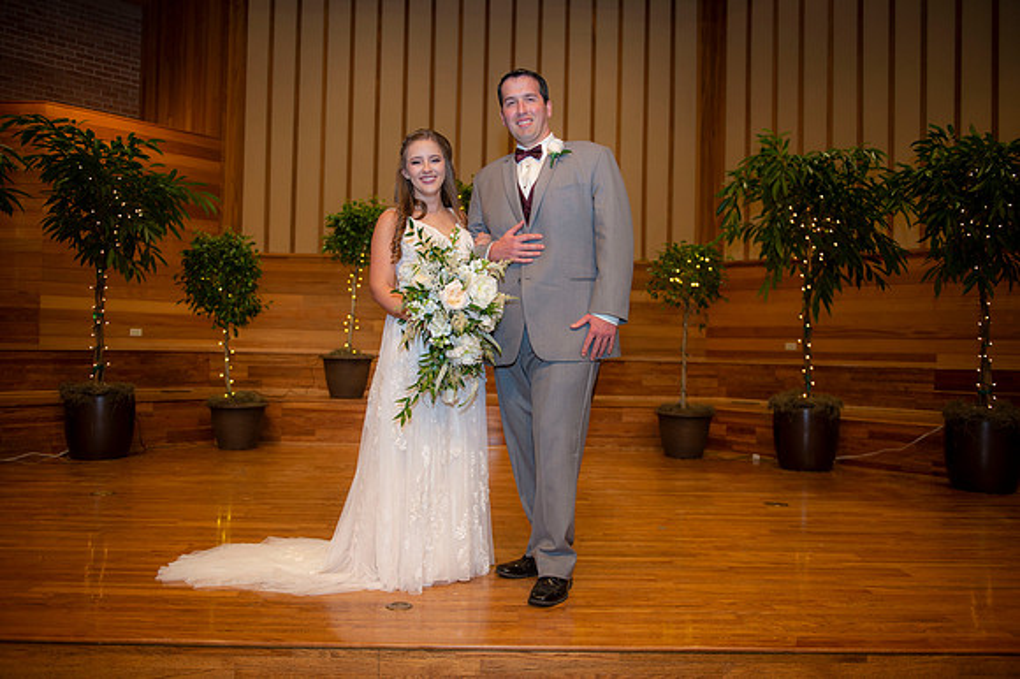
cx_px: 510
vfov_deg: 44.9
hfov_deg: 63.7
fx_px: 821
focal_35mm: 29
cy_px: 340
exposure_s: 1/160
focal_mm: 29
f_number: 2.8
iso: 800
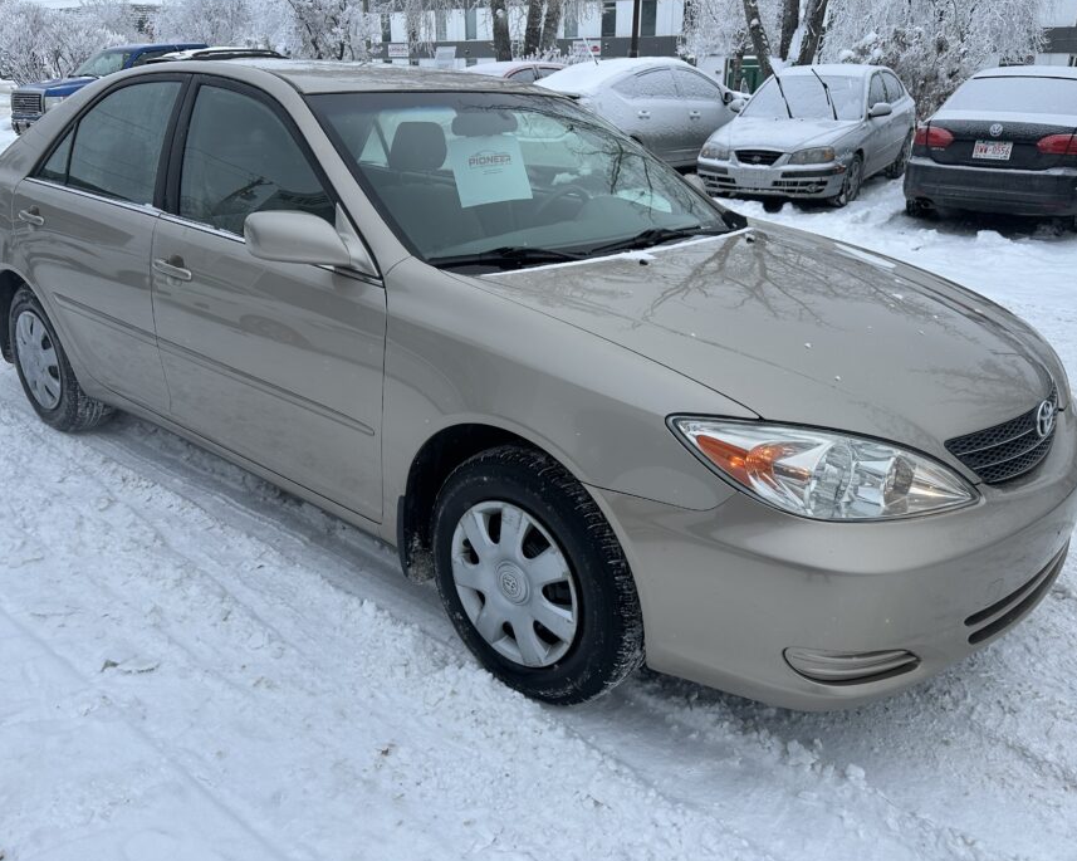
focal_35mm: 28
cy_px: 456
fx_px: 892
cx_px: 543
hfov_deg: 62.2
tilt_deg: -22.6
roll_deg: +0.3
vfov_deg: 51.5
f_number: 1.78
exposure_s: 1/1339
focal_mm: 6.86
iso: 80
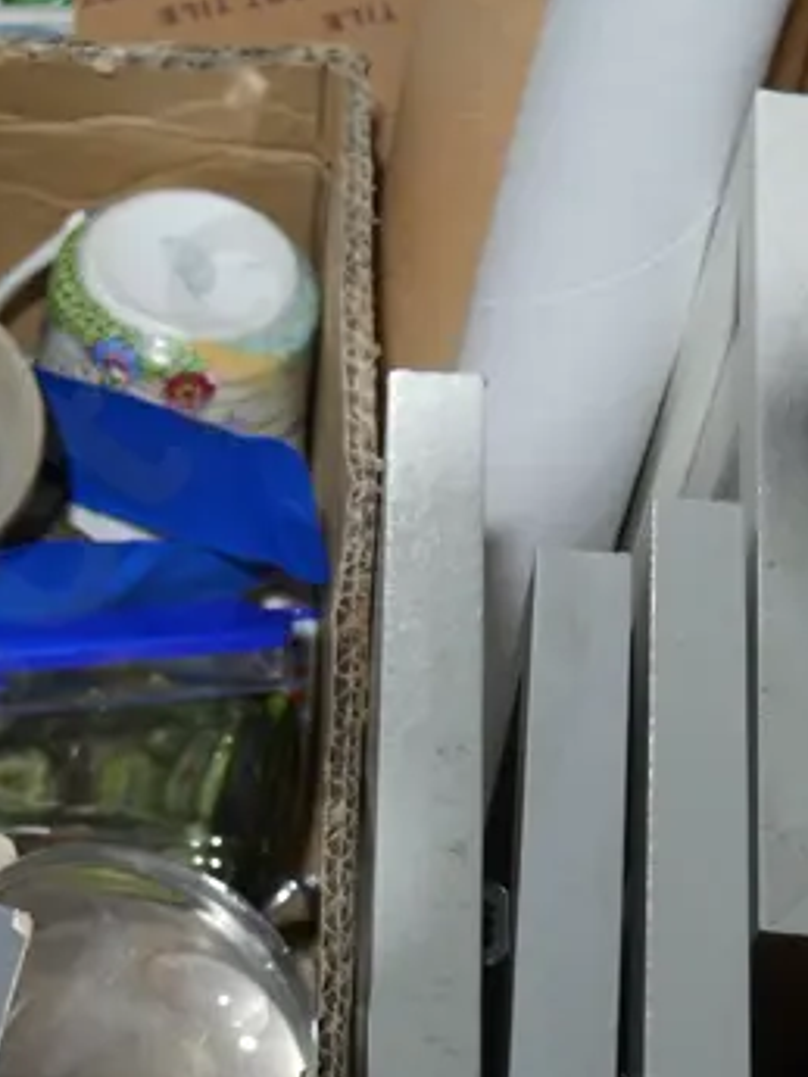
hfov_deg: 15.2
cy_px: 659
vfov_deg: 20.6
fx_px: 2955
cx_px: -41
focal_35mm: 95
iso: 200
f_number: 3.6
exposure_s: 1/80
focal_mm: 16
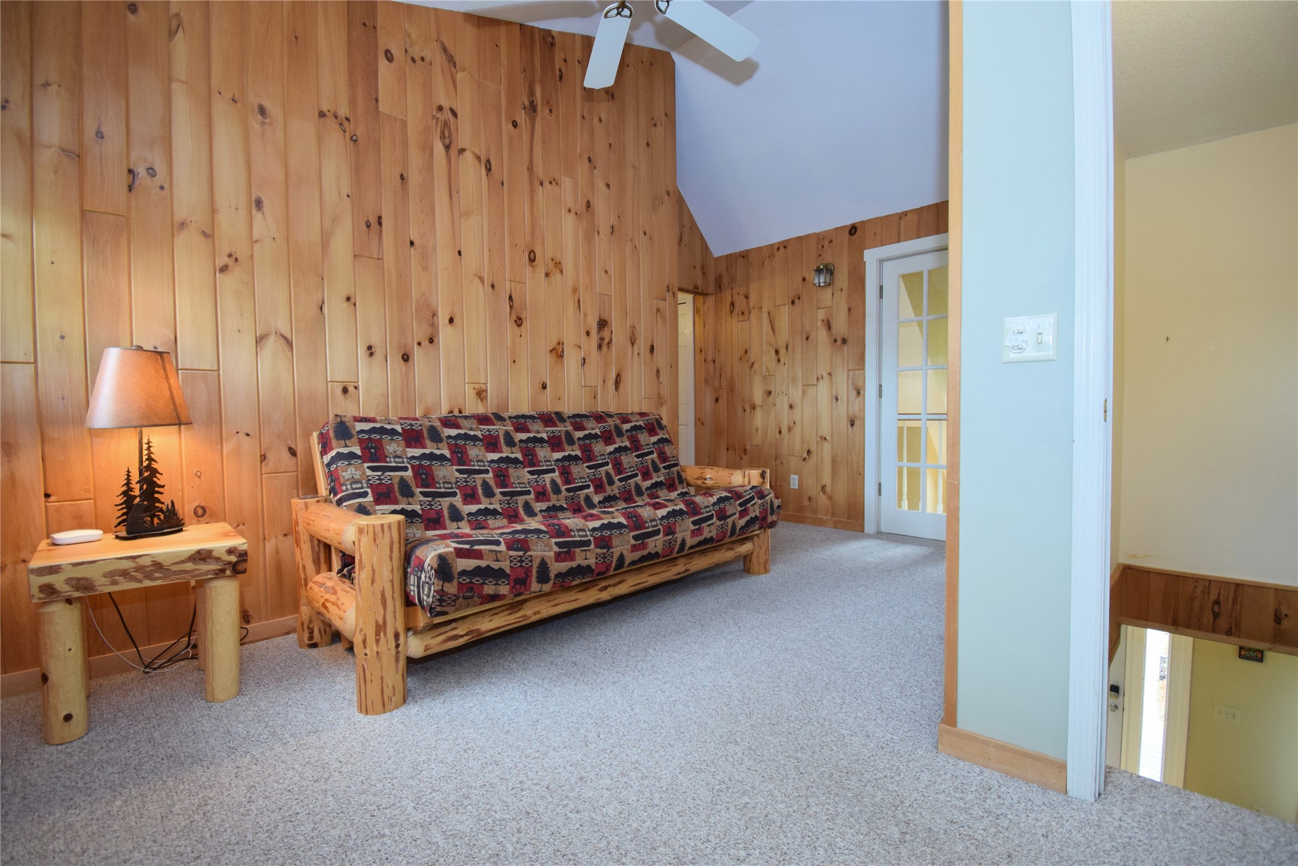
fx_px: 541
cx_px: 649
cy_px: 433
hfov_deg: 100.4
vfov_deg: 77.3
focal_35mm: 15
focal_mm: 10
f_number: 4.5
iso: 1100
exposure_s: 1/60
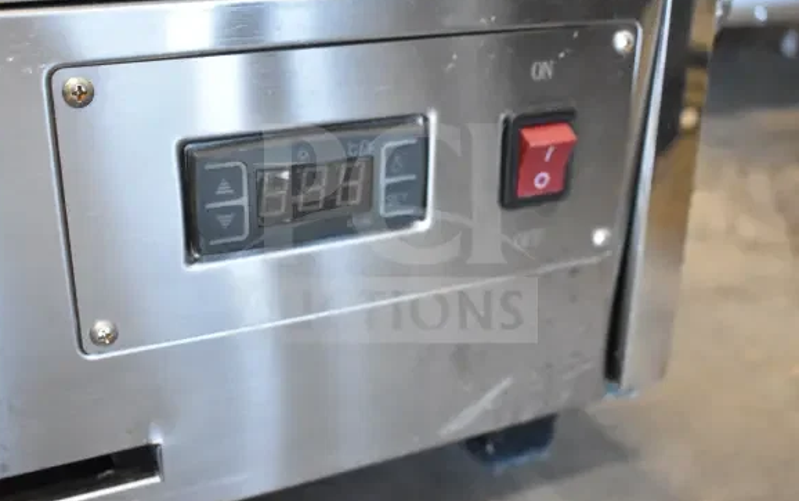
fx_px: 949
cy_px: 233
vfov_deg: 29.5
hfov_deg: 45.7
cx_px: 382
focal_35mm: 44
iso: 6400
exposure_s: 1/80
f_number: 4.2
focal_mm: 27
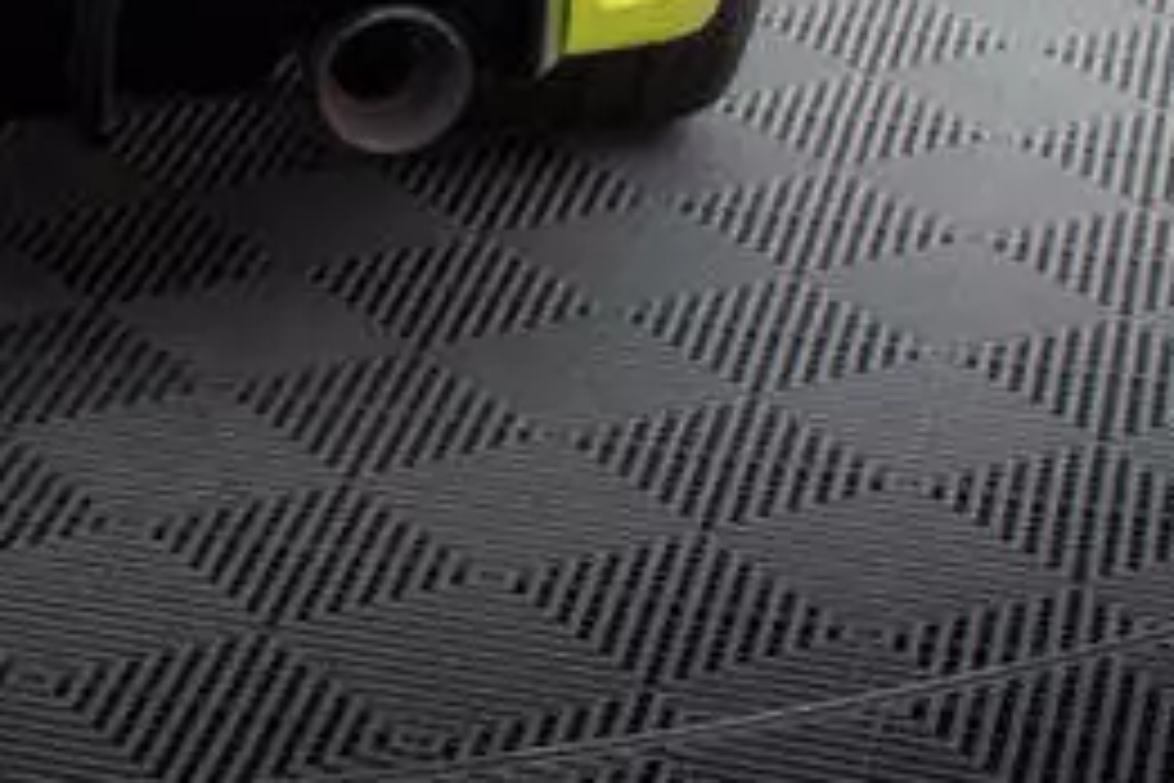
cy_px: -575
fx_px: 4891
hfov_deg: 13.1
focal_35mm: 150
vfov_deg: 8.8
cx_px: -418
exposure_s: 1/125
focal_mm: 35
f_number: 2.5
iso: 500
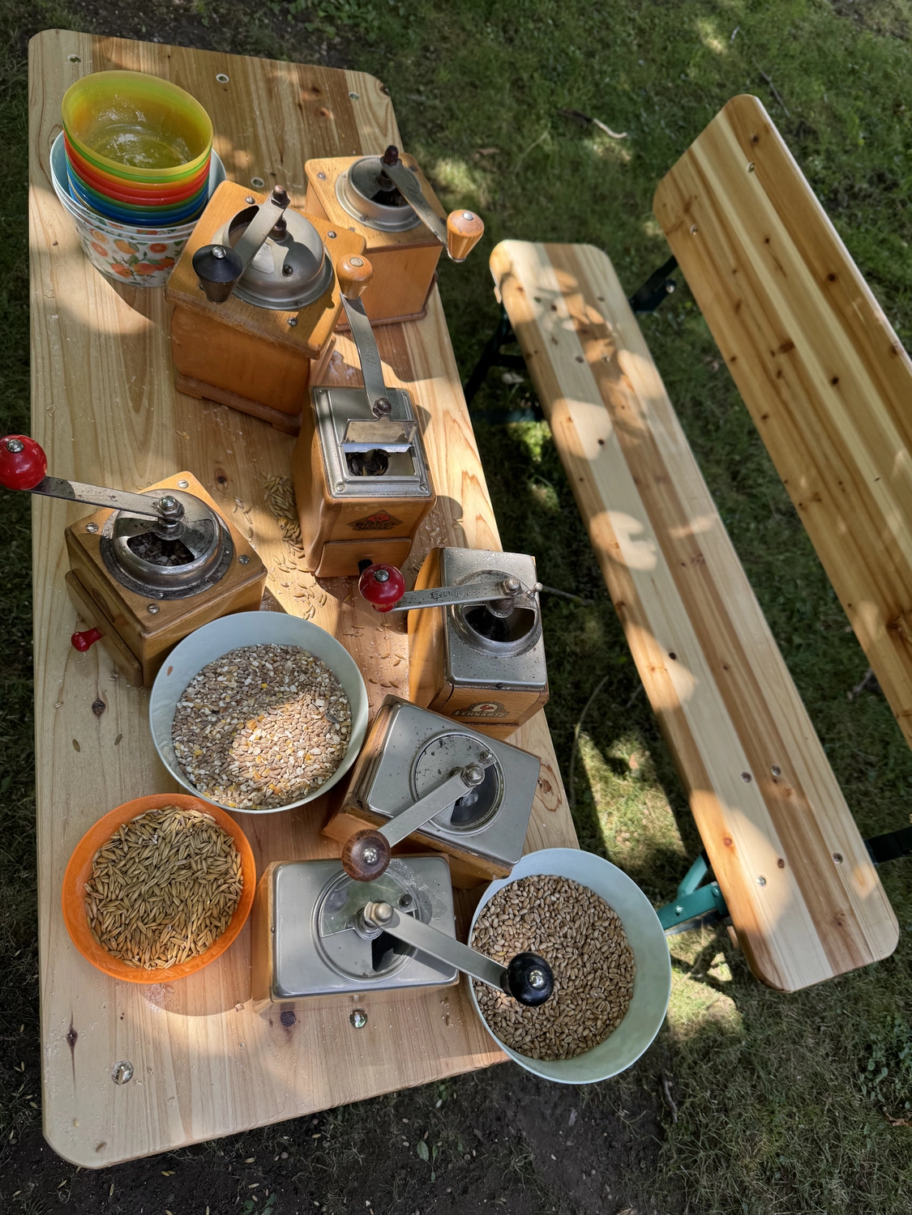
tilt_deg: -56.6
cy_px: 608
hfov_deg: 56.8
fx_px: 843
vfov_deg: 71.6
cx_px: 456
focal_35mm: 24
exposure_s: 1/385
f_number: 1.78
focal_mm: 6.76
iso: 80
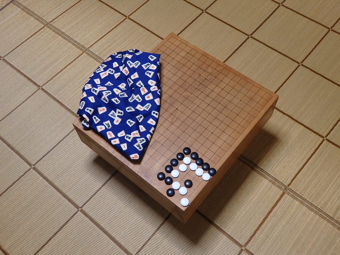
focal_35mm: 37
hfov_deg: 50.1
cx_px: 170
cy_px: 128
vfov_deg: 38.7
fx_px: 363
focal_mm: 6.6
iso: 320
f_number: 3.6
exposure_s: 1/40
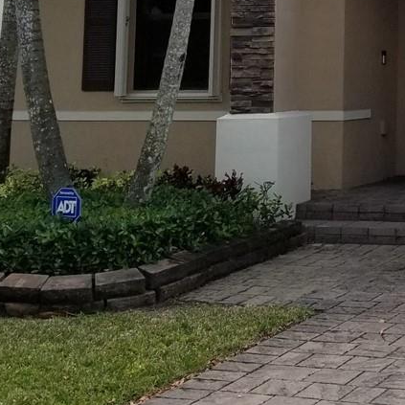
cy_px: -83
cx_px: 544
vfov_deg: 18.8
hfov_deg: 18.4
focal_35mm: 87
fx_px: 1152
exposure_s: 1/1684
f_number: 1.7
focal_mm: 4.25
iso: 50
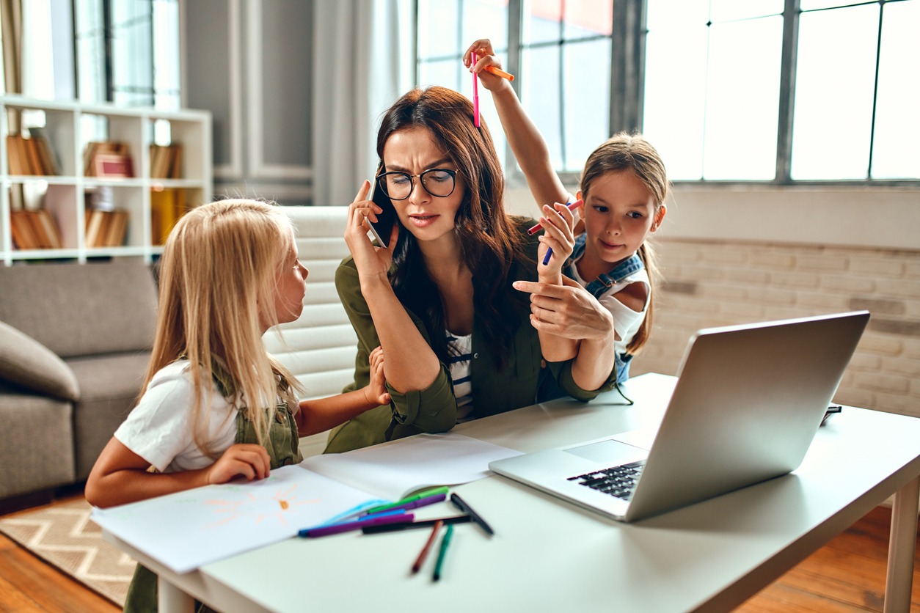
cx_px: 460
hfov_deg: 54.4
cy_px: 306
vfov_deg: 37.9
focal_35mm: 35
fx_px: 894
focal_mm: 35
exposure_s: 1/200
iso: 500
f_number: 1.8
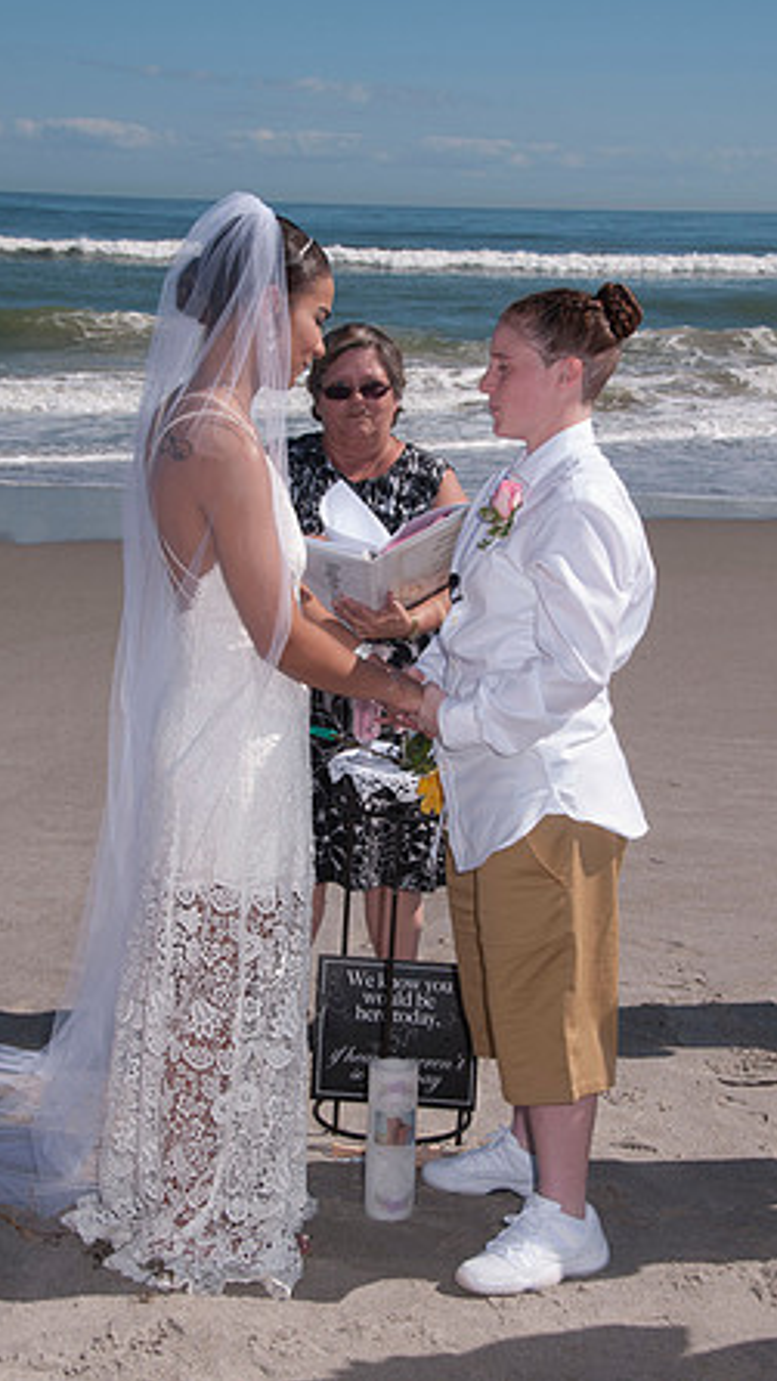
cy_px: 687
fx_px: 2087
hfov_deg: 21.1
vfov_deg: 36.6
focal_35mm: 57
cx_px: 379
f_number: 13
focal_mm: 36
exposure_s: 1/250
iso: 100
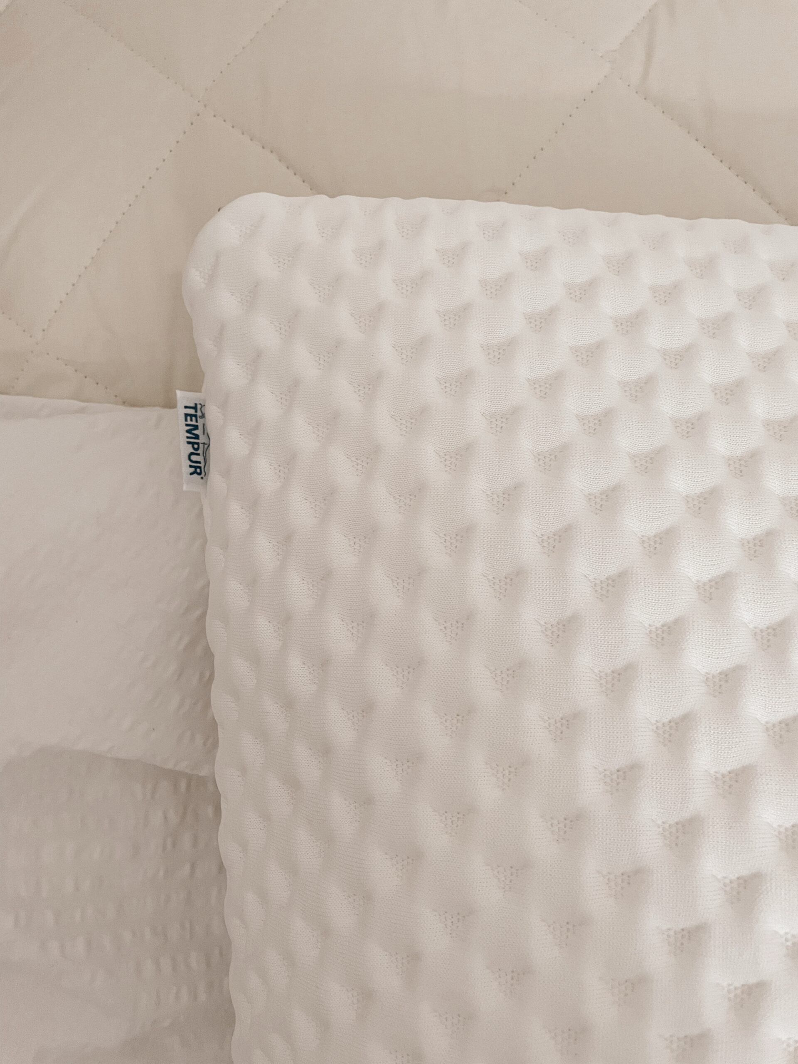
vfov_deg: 67.3
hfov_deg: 53.1
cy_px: 532
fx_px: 799
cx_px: 399
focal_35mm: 26
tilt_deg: -80.0
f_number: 1.6
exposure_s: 1/60
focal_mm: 4.2
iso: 250
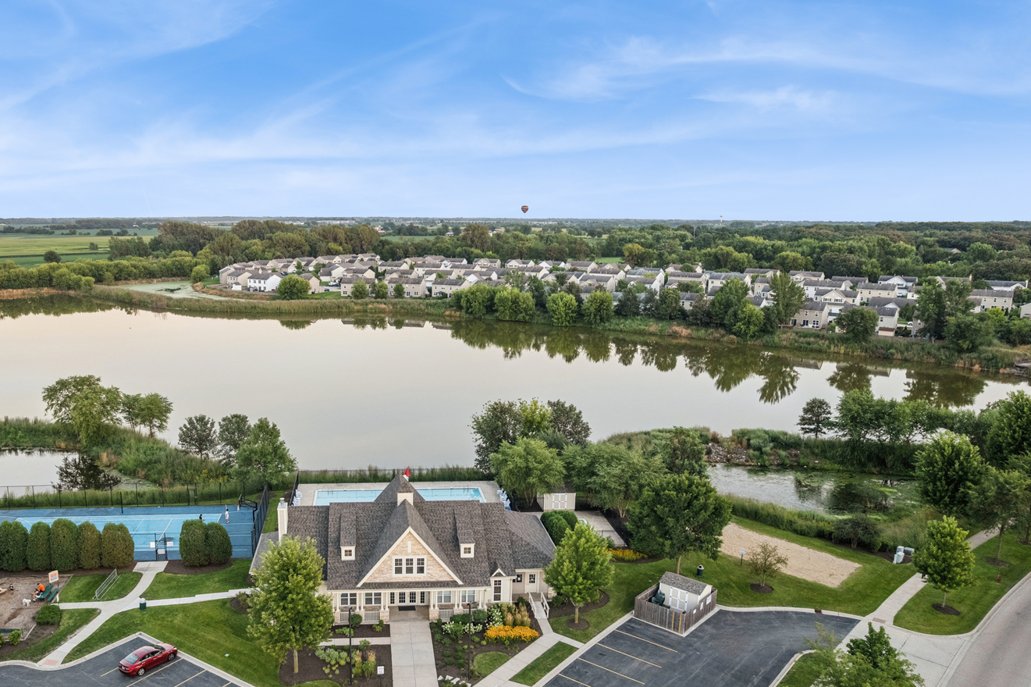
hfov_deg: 66.9
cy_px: 387
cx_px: 423
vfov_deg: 47.8
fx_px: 773
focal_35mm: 27
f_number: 2.8
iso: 100
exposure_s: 1/30
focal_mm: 8.4
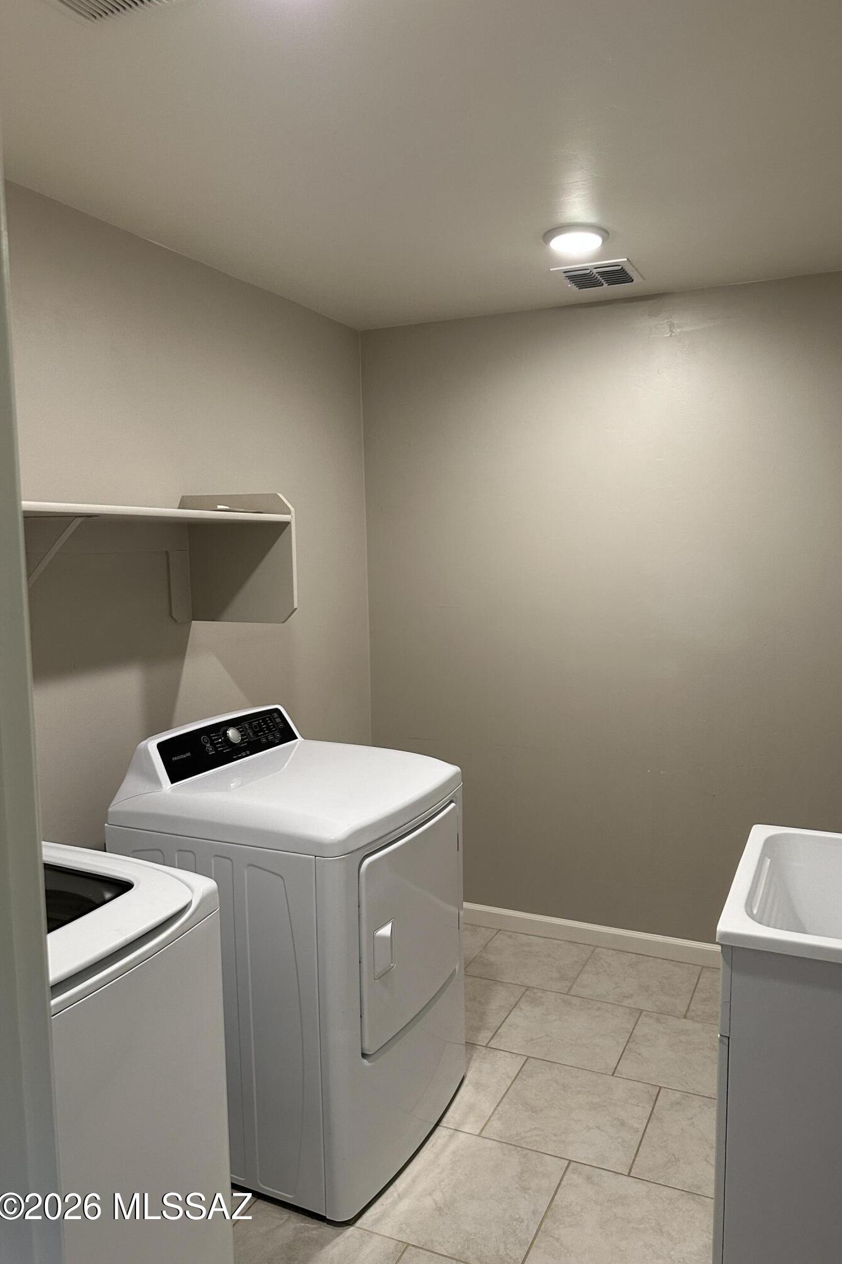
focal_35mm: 25
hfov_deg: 51.2
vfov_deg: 71.5
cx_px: 468
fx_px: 877
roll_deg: +0.0
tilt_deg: -5.5
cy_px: 632
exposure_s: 1/120
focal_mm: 6.86
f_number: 1.78
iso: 250
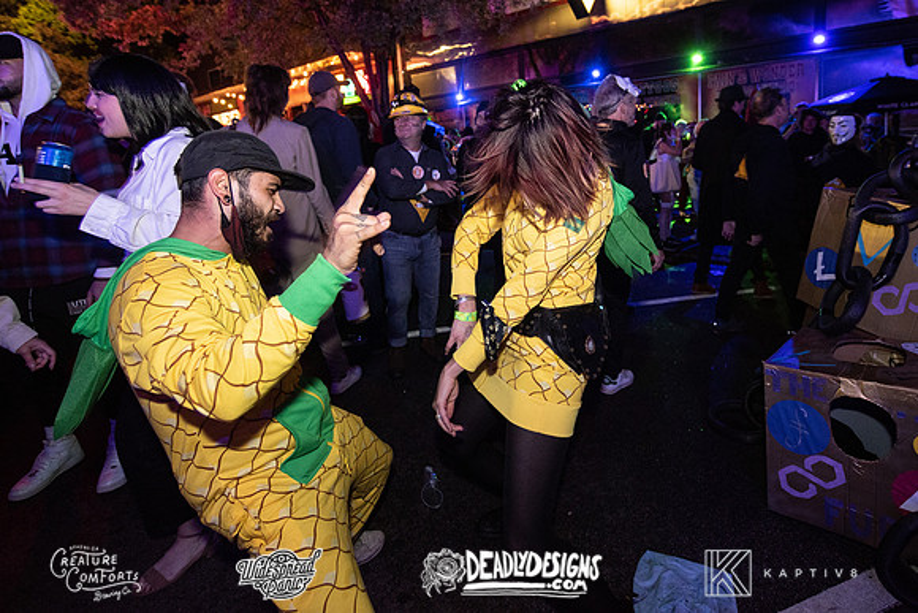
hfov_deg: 90.3
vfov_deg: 66.5
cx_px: 483
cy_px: 222
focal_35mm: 18
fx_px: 456
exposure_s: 1/60
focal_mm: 14
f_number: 3.5
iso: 2000
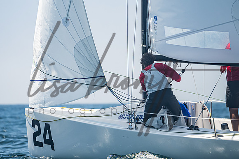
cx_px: 102
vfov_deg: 2.7
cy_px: 46
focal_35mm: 513
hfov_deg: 4.0
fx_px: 3408
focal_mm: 360
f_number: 6.3
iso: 400
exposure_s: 1/1600
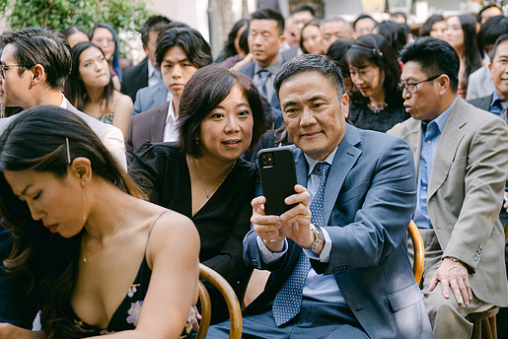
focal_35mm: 116
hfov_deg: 17.6
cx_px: 264
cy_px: 173
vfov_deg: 11.8
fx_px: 1638
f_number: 2.8
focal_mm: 68.7
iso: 320
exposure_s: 1/125
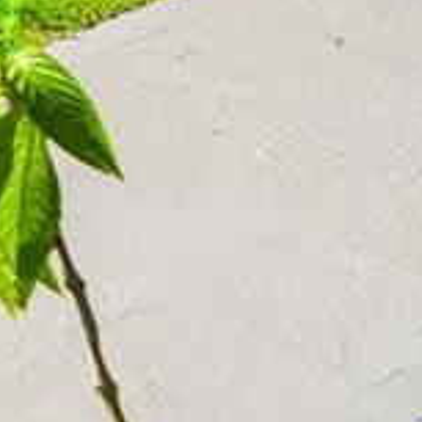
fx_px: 1959
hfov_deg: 7.3
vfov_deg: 9.7
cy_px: -814
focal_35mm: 142
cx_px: -1420
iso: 100
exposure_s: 1/50
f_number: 5
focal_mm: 16
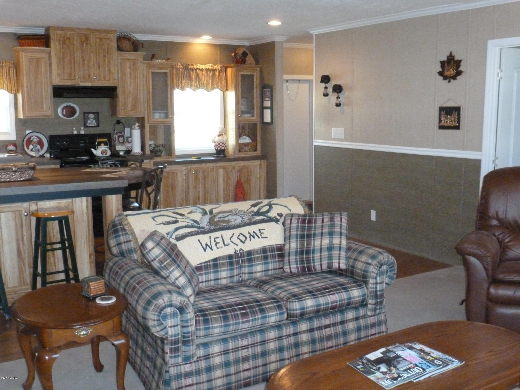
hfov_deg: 49.0
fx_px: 571
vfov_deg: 37.7
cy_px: 195
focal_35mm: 38
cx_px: 260
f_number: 3.8
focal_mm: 6.8
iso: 1000
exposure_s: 1/60
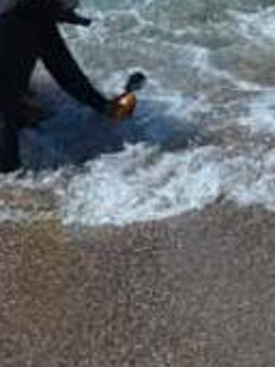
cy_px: 27
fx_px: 1241
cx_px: 533
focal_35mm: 117
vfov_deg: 16.6
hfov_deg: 11.5
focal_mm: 18
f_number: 8
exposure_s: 1/250
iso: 100
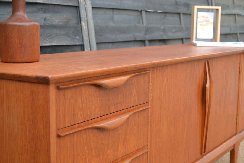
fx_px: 386
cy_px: 82
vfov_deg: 23.8
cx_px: 122
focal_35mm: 57
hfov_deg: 35.1
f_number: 5.6
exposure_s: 1/125
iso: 280
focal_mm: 38
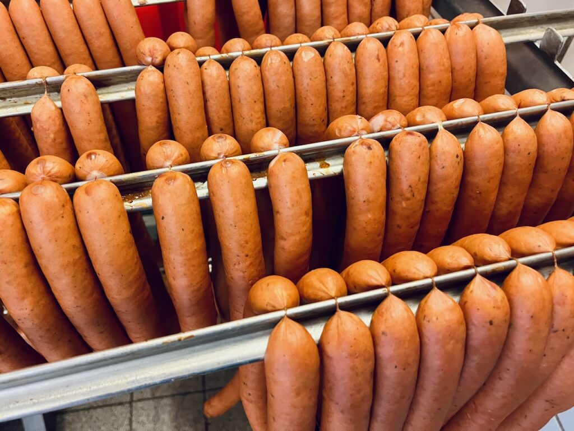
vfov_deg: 53.1
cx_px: 287
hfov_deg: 67.3
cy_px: 216
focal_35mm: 26
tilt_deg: -51.1
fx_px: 431
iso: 400
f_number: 1.6
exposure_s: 1/50
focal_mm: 5.1
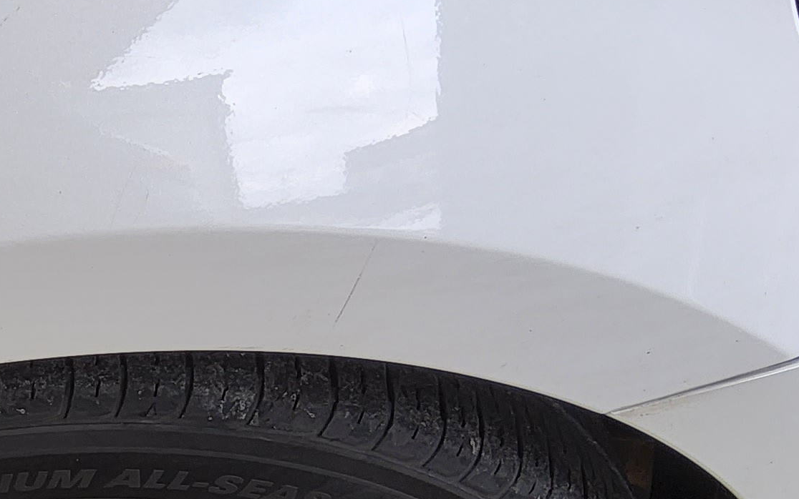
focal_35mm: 98
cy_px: 524
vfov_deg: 13.1
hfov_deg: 19.8
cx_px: -193
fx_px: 2134
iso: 32
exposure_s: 1/135
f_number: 2
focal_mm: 3.08
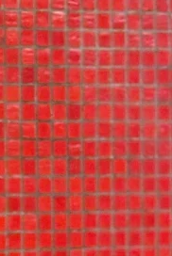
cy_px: 290
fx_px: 1887
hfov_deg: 5.0
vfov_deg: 7.7
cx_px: -323
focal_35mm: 264
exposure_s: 1/33
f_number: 1.78
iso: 320
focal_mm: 6.86
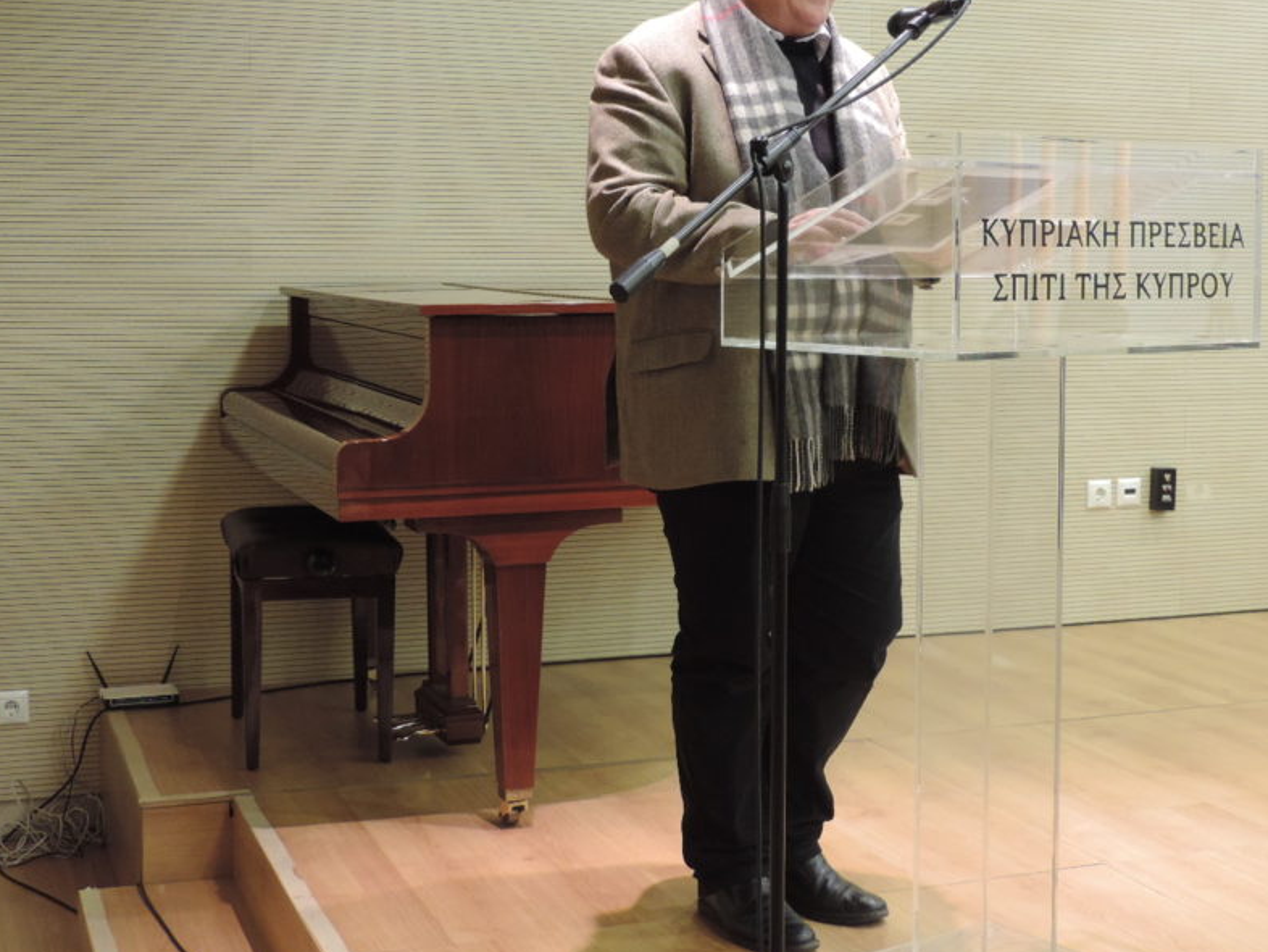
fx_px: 2052
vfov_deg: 26.0
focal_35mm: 56
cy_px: 368
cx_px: 732
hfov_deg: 34.3
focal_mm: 7.6
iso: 400
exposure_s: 1/20
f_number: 3.4
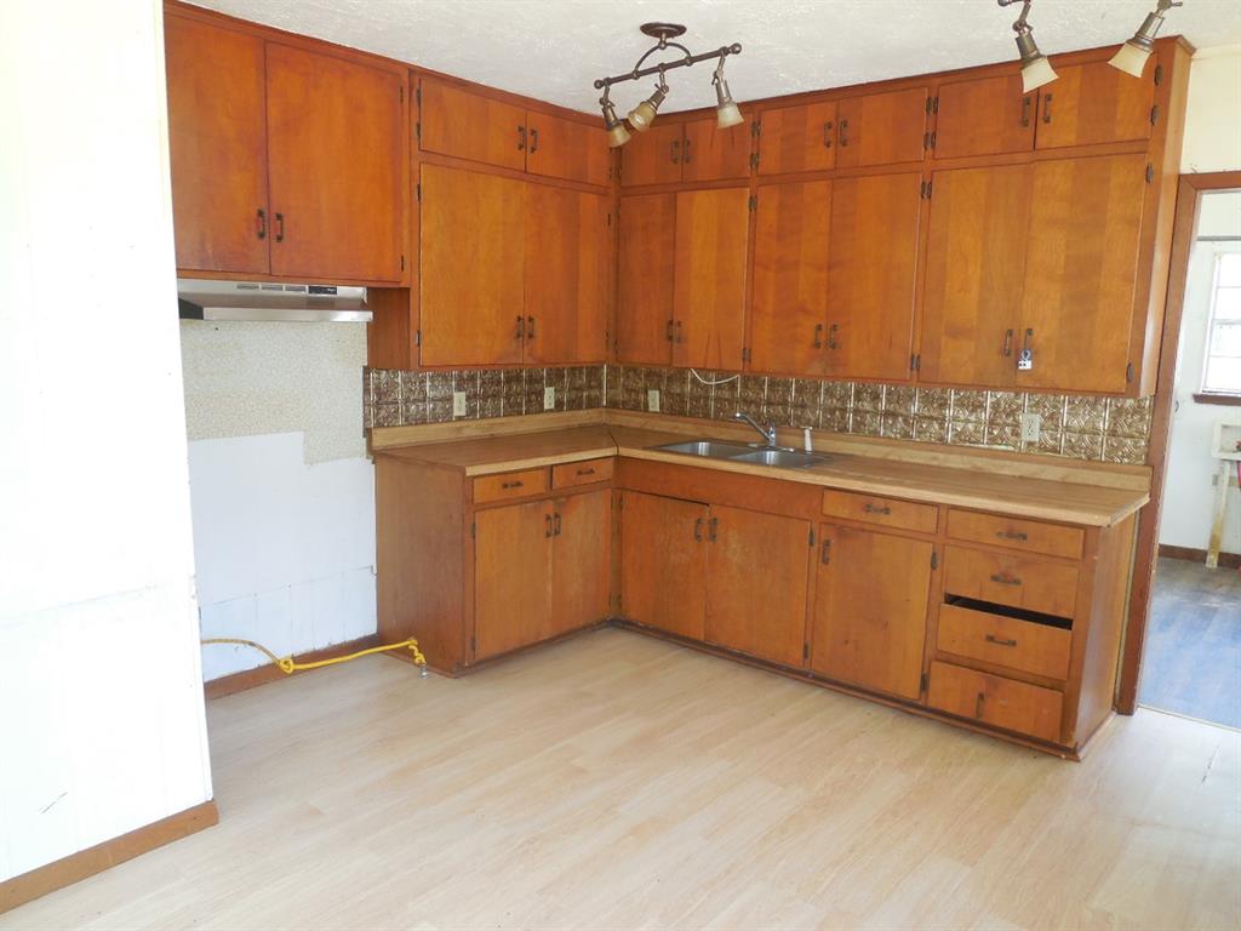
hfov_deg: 69.4
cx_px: 620
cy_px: 466
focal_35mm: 25
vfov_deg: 54.9
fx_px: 896
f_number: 3.1
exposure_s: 1/30
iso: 160
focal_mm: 4.5
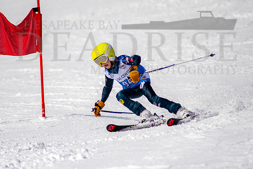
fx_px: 4169
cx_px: 115
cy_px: 72
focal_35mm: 593
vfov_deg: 2.3
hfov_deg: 3.5
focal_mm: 300
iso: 100
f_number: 2.8
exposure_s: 1/6400
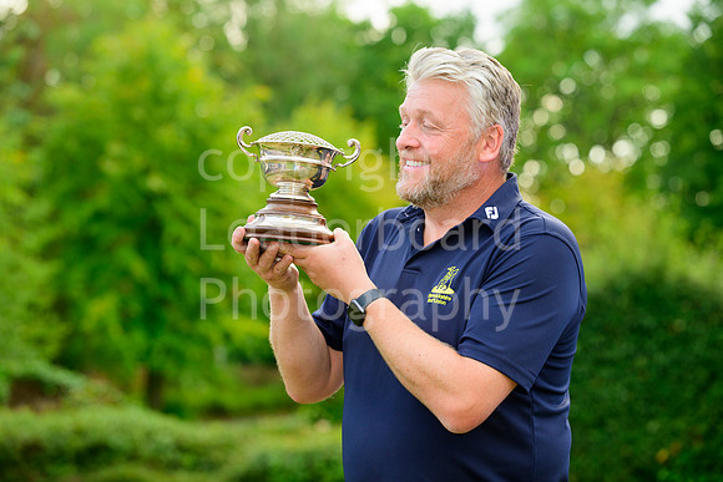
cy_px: 241
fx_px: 2109
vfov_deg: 13.0
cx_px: 362
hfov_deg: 19.5
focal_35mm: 105
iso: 200
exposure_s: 1/250
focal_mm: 105
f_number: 4
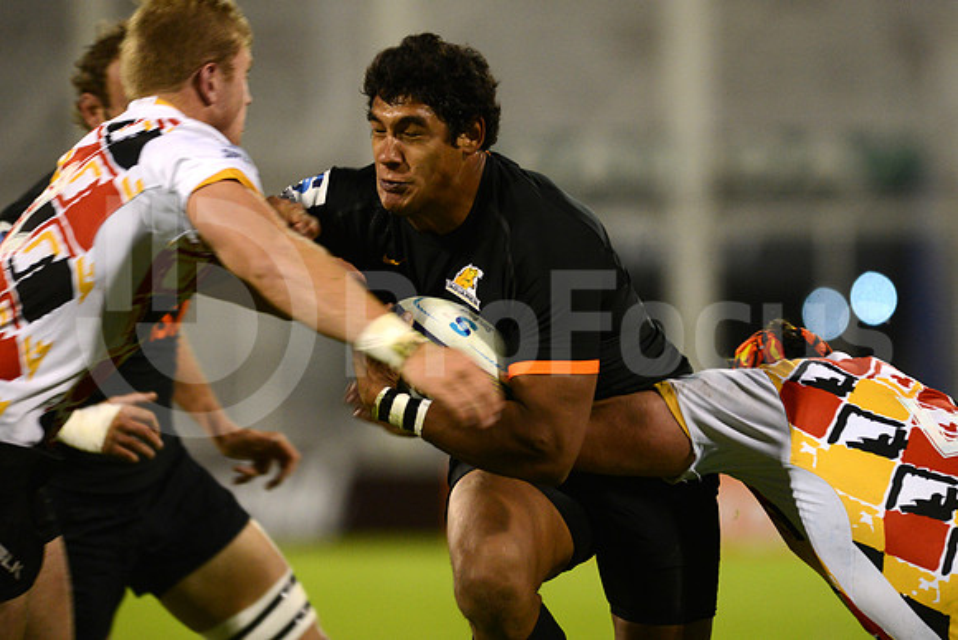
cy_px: 320
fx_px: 11179
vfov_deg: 3.3
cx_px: 479
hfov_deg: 4.9
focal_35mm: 420
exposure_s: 1/500
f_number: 4
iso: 3200
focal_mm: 420
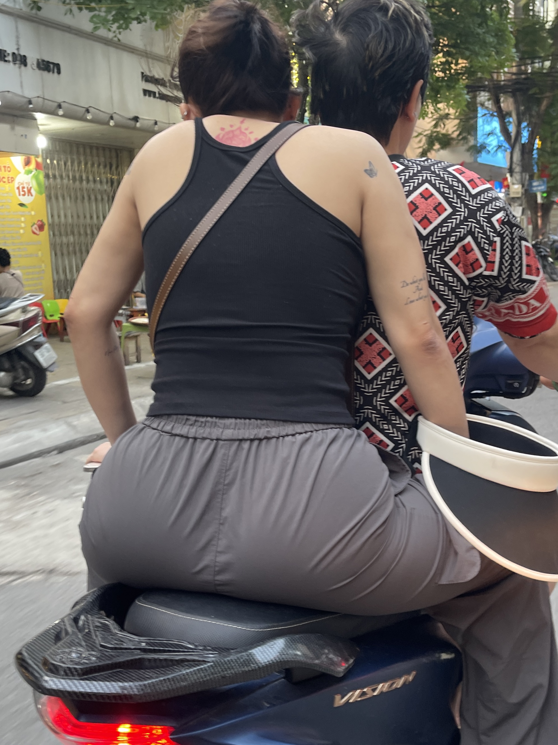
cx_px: 279
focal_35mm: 25
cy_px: 372
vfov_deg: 69.4
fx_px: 537
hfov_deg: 54.9
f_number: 1.6
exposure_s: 1/50
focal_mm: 5.1
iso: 125
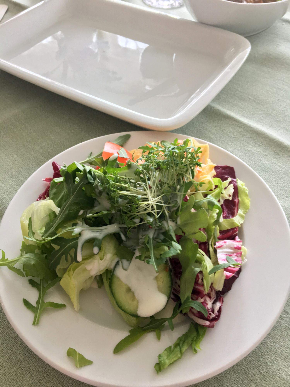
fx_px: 324
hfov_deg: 48.2
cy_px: 194
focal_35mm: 29
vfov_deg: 61.7
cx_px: 145
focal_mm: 4.15
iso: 80
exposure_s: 1/33
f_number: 2.2
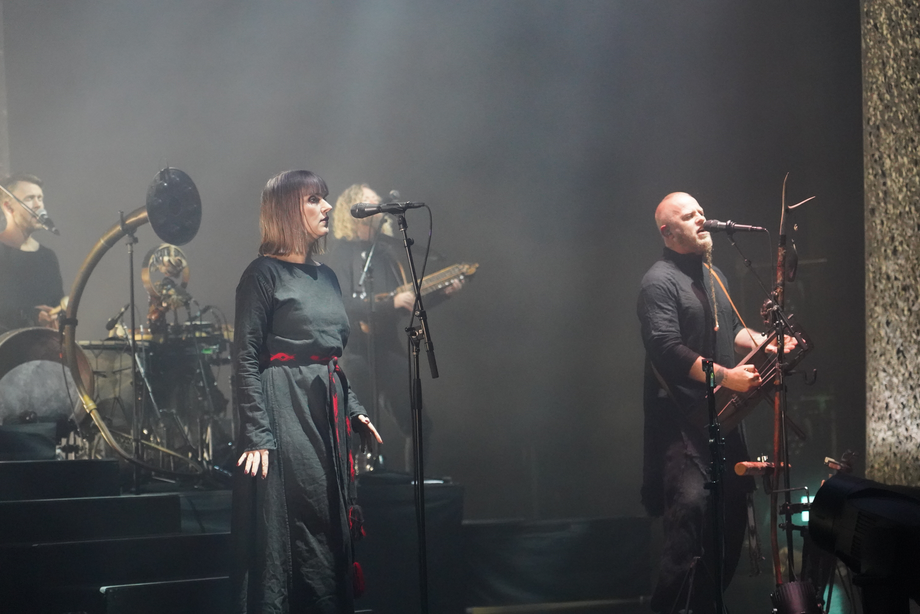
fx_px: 2683
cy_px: 307
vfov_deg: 13.0
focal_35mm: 105
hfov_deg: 19.5
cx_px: 460
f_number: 4
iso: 12800
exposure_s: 1/160
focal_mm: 105
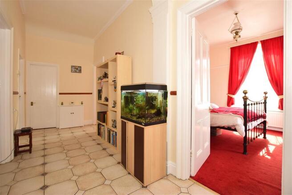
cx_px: 146
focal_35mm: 15
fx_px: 122
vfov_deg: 77.3
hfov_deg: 100.4
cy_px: 98
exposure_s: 1/50
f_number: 5
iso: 200
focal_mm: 10
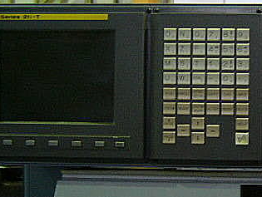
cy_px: 90
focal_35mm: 71
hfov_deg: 26.8
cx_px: 210
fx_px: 538
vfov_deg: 20.8
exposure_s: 1/8
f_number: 2.8
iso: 200
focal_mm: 5.8
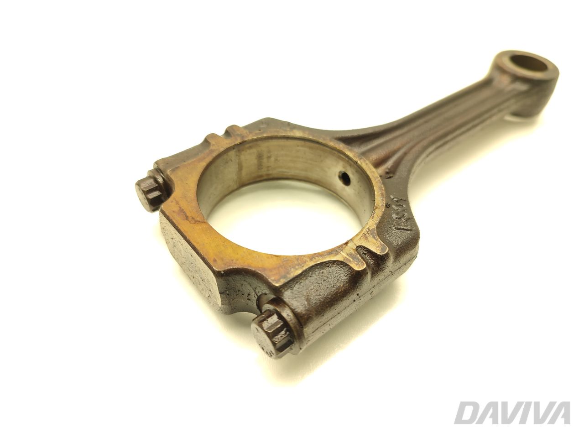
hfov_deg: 71.6
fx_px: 405
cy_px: 219
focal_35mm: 24
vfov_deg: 56.8
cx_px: 292
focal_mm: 5.89
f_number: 1.89
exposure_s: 1/80
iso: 160
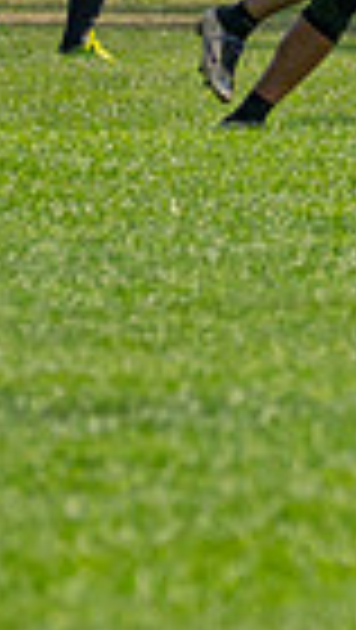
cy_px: -64
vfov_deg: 1.3
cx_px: 967
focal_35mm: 1682
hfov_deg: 0.7
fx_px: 28159
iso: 400
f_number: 2.8
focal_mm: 200
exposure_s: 1/5000
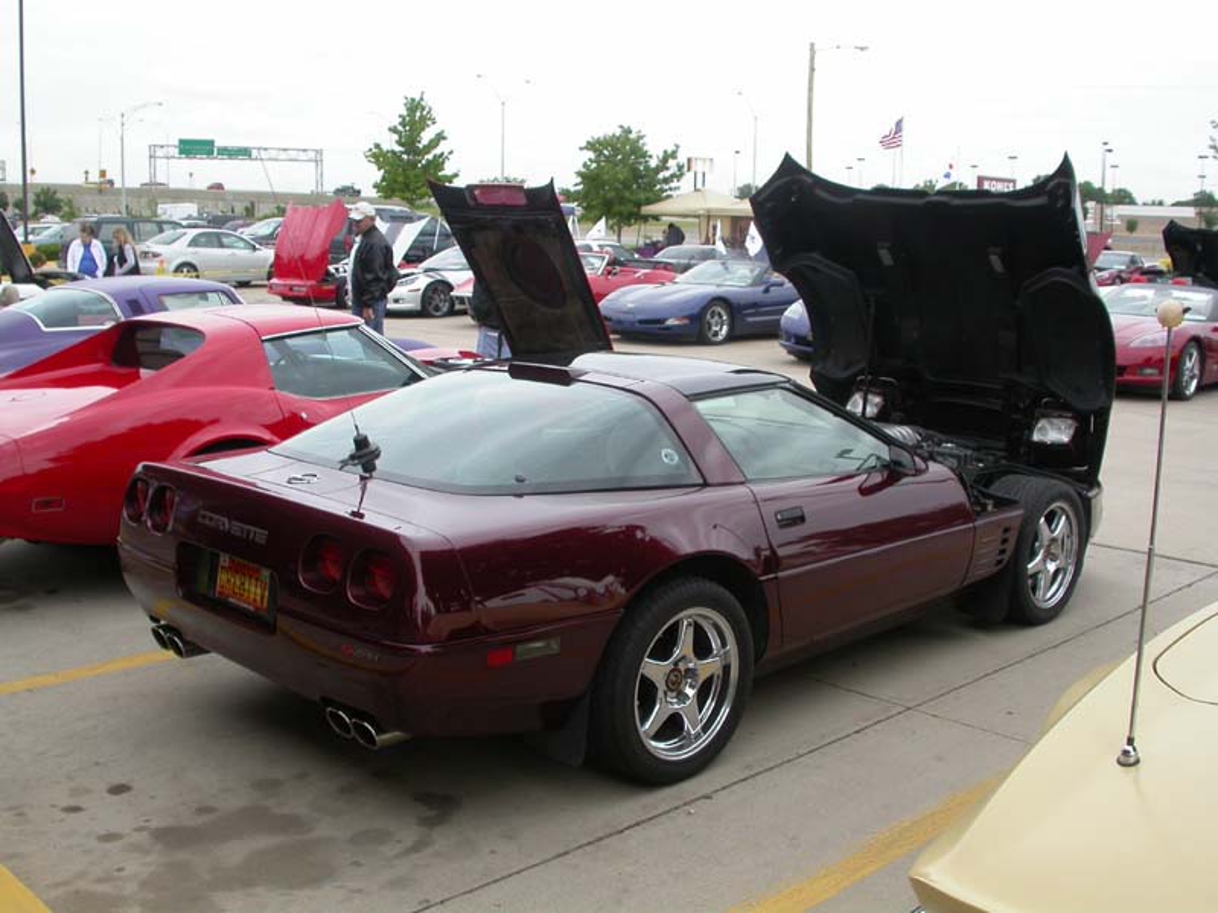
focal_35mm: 38
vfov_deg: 37.7
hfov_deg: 49.0
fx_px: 1337
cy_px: 456
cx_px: 609
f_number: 5.3
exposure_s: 1/172
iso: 100
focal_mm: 7.85
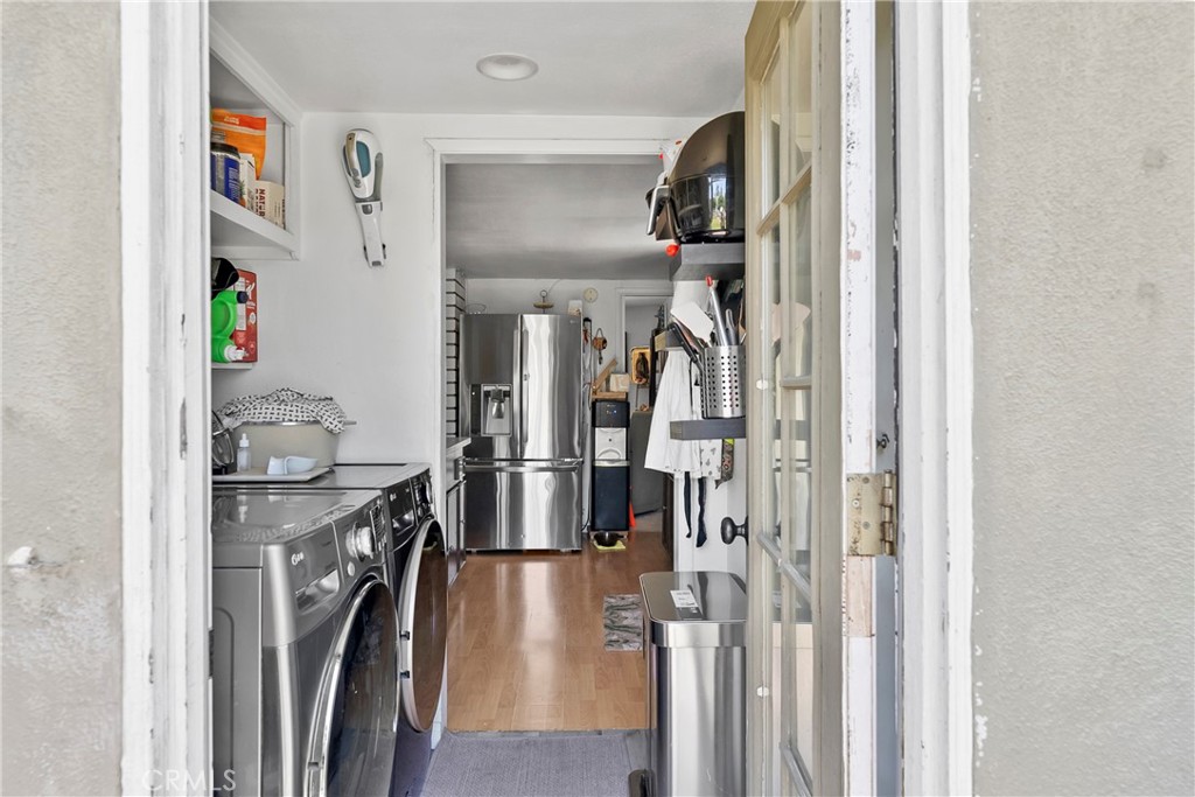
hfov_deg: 81.2
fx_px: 697
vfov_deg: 59.5
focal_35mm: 21
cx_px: 598
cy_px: 398
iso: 200
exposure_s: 1/13
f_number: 5.6
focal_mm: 14
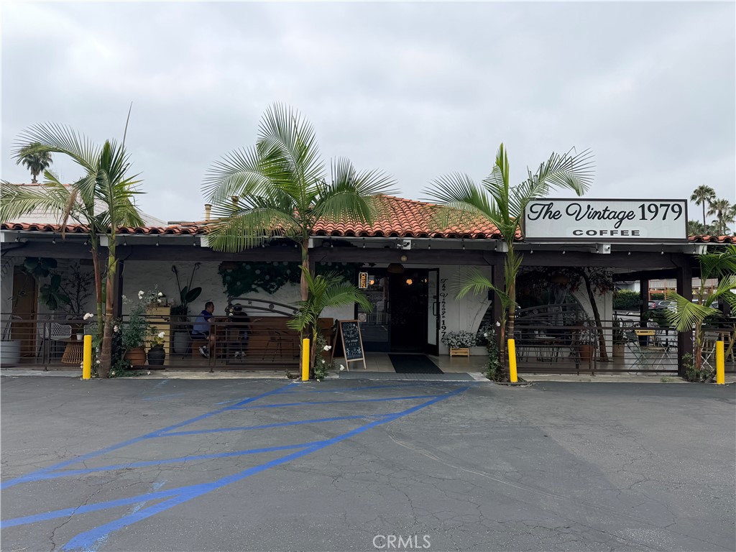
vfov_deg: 56.8
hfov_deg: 71.6
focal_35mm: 24
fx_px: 510
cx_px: 368
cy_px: 276
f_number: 1.78
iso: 80
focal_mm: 6.76
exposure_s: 1/6711
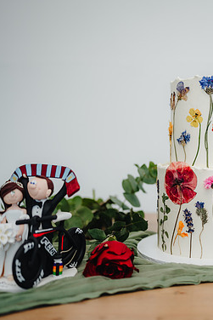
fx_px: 479
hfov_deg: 24.1
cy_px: 164
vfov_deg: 36.9
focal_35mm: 54
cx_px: 209
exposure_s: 1/200
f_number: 1.4
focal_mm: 35
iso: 100
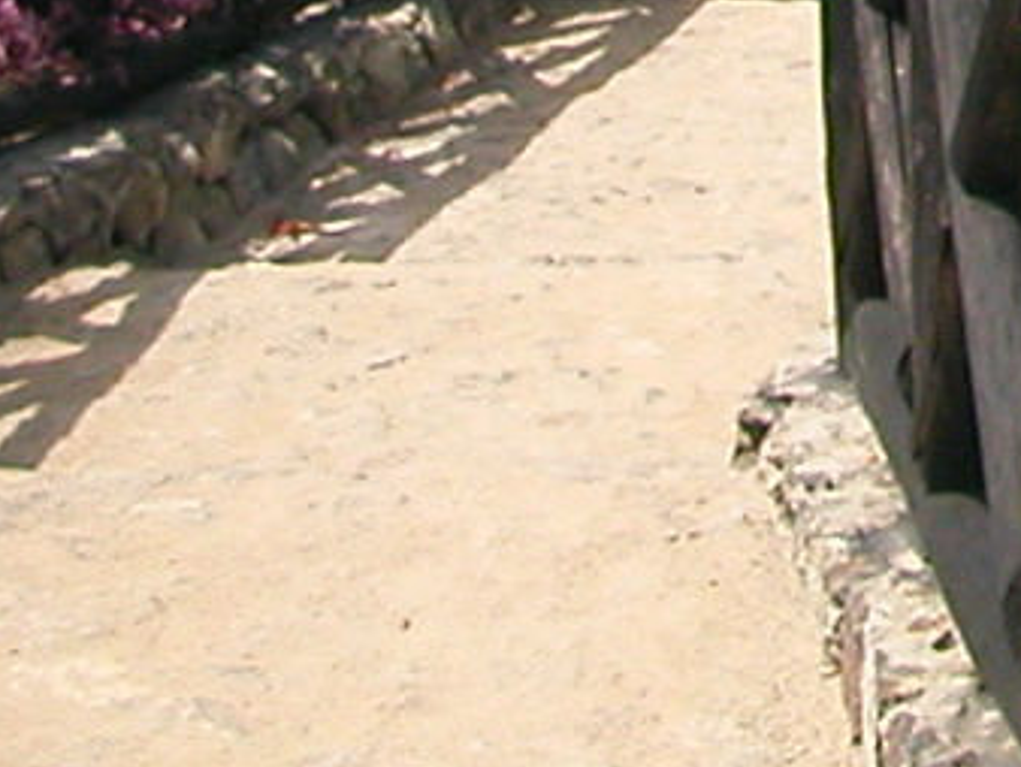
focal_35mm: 175
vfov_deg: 8.0
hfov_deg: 10.5
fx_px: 5165
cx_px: 1927
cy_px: -945
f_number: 2.7
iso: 100
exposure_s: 1/1157
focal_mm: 5.6
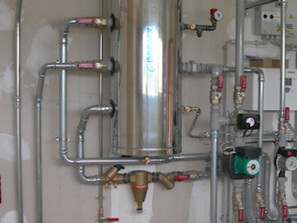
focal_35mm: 67
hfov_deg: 28.6
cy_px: 130
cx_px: 213
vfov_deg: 21.9
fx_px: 575
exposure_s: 1/58.3
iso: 50
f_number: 2.8
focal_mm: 7.8
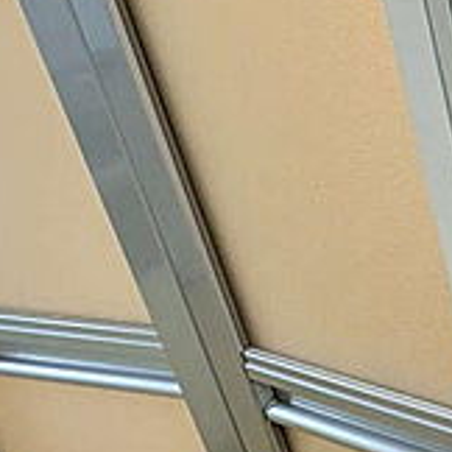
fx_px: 724
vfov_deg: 34.0
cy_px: 114
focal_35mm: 49
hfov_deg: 21.1
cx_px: 840
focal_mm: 2.22
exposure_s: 1/50
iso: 250
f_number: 2.2
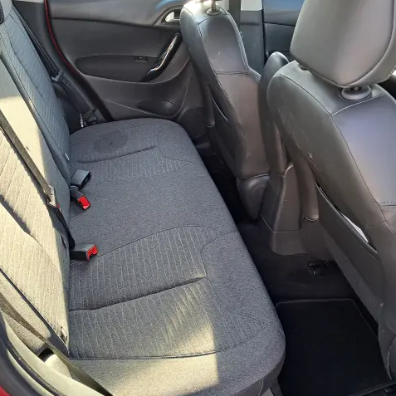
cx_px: 158
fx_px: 414
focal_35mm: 32
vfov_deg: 51.1
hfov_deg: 50.8
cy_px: 198
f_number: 1.8
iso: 64
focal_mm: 4
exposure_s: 1/50
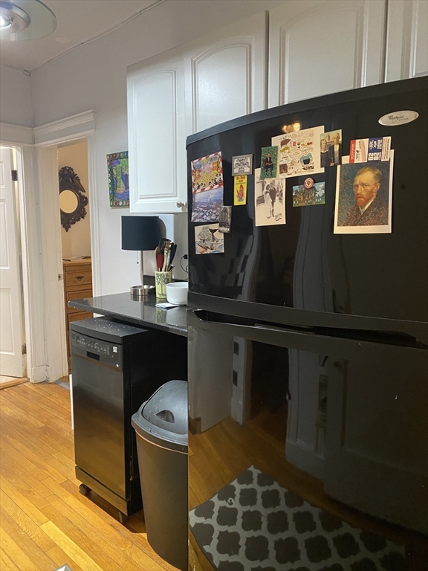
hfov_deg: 53.1
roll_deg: -1.3
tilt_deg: -5.9
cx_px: 214
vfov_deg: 67.3
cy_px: 286
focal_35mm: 26
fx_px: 429
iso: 500
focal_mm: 4.25
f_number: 1.8
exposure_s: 1/30
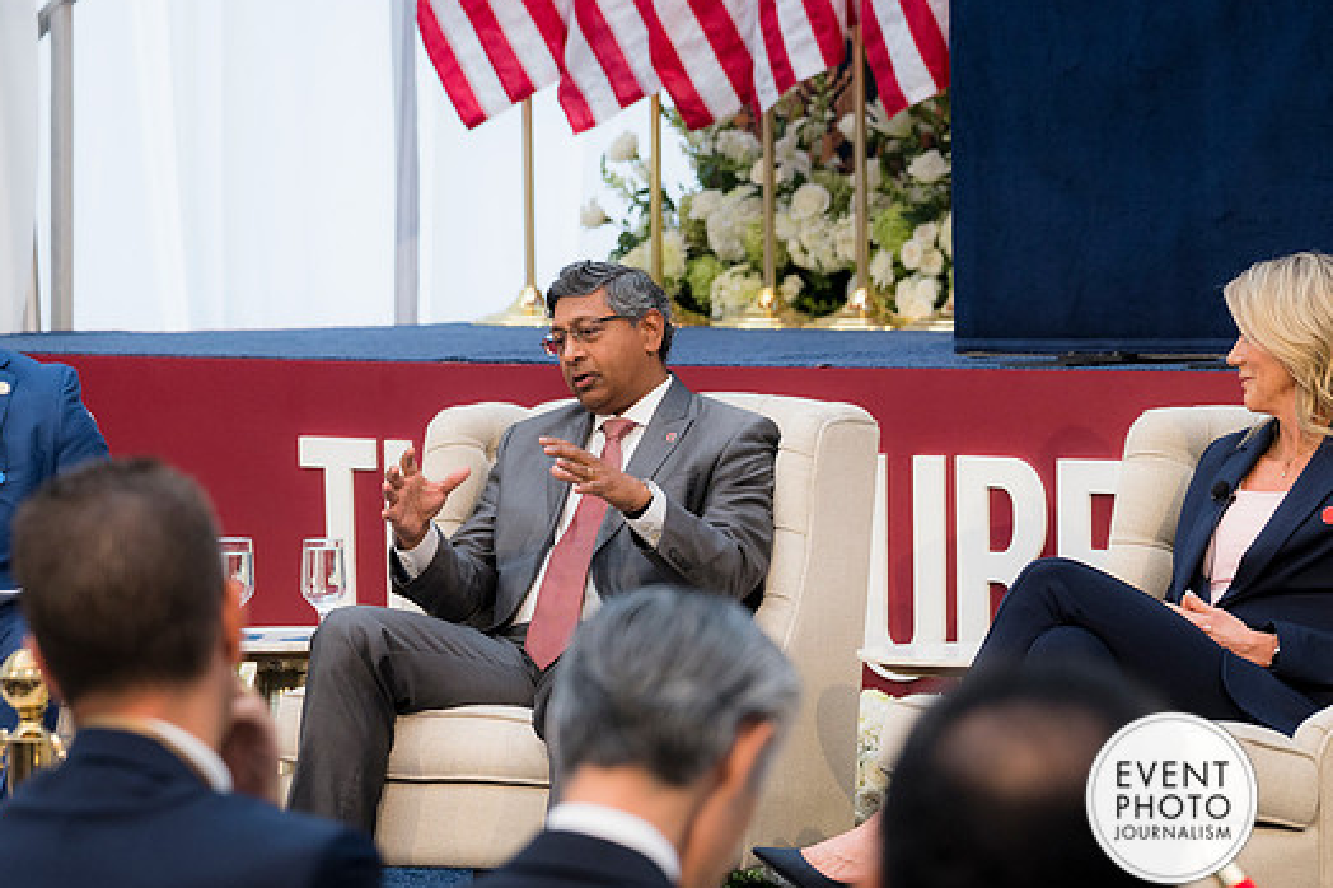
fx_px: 6181
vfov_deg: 8.2
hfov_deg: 12.3
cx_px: 605
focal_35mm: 167
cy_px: 476
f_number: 4
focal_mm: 101
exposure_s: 1/160
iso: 560
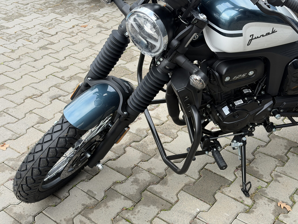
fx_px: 413
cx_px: 149
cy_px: 112
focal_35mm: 48
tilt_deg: -32.3
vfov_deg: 30.3
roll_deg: +0.2
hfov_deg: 39.7
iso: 50
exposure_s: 1/121
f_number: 1.78
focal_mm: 6.76
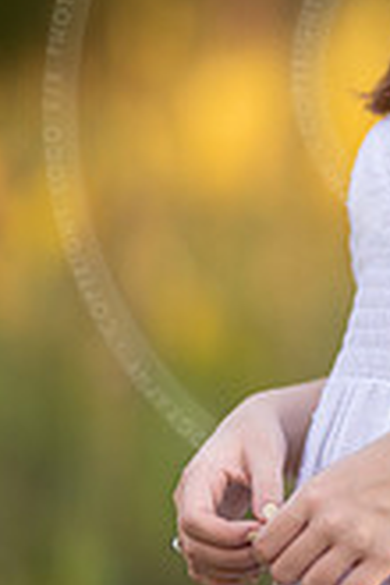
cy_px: 124
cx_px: 521
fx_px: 3770
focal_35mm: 232
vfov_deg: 8.9
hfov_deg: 5.9
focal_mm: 85
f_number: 1.2
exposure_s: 1/1000
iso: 100
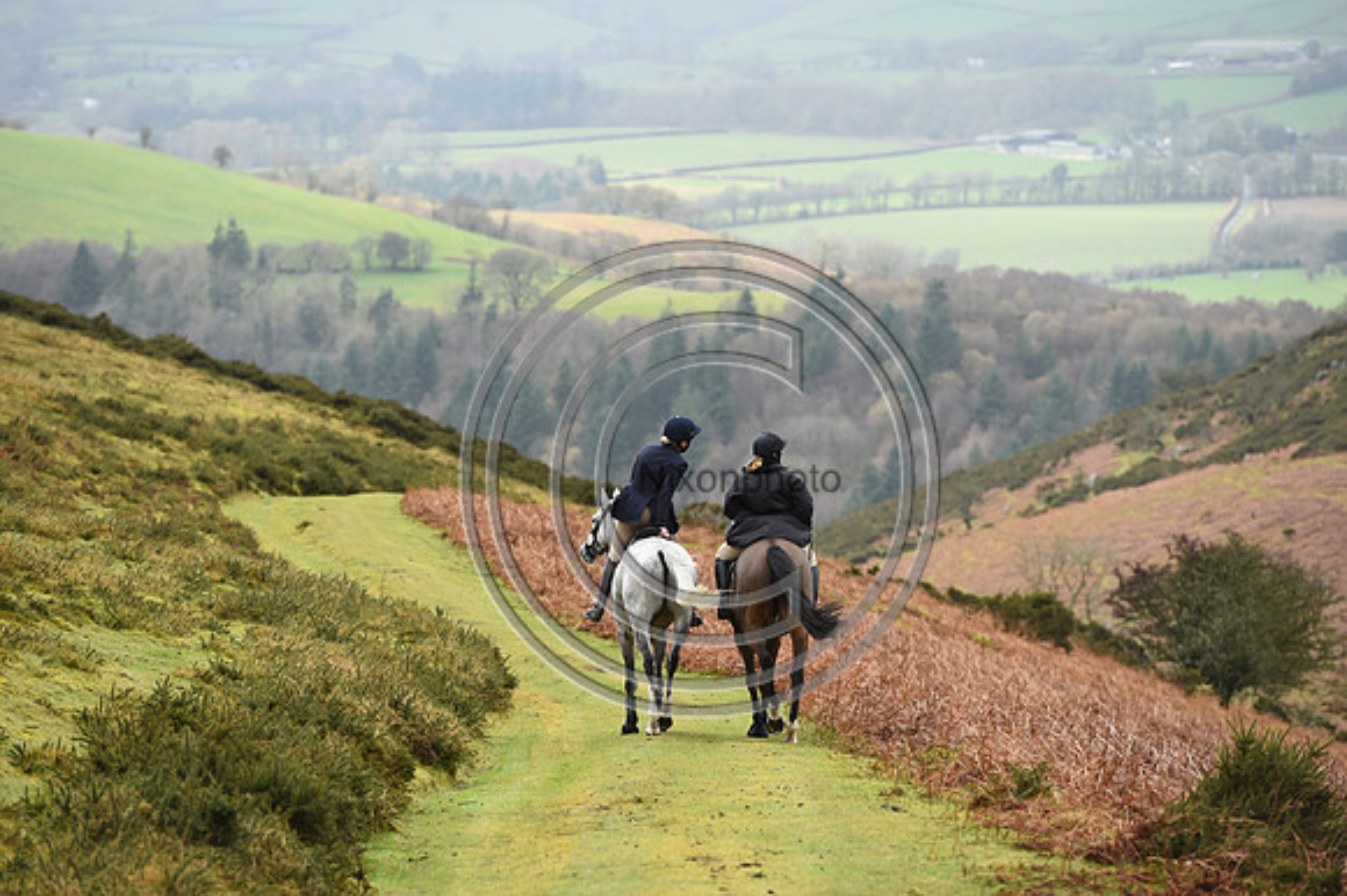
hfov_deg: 10.3
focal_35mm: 200
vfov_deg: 6.9
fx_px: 7479
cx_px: 674
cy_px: 448
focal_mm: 200
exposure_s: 1/800
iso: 500
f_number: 5.6
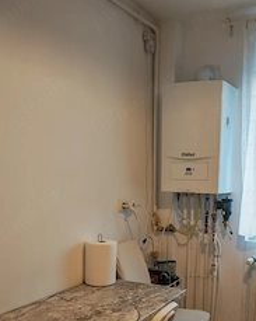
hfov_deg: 35.8
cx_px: 186
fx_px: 389
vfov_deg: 43.6
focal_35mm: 41
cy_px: 233
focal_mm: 6.83
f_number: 2
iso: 100
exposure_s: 1/120
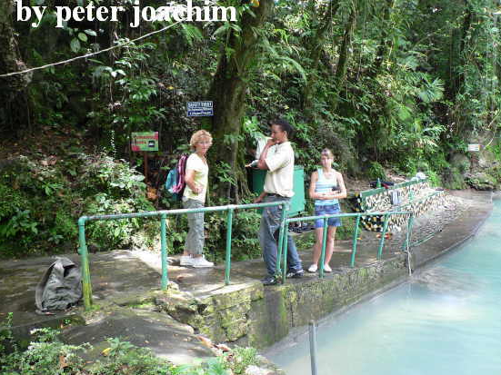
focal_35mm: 36
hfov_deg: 51.4
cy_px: 186
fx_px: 521
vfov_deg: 39.6
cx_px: 256
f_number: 2.8
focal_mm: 6
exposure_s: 1/30
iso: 200
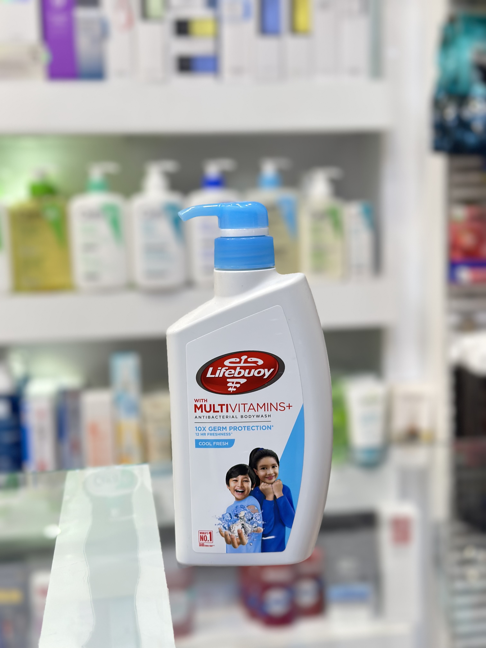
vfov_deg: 39.7
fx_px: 899
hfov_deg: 30.3
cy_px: 324
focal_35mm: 48
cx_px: 243
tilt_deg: -7.1
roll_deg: +1.6
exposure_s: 1/141
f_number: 1.78
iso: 80
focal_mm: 6.86
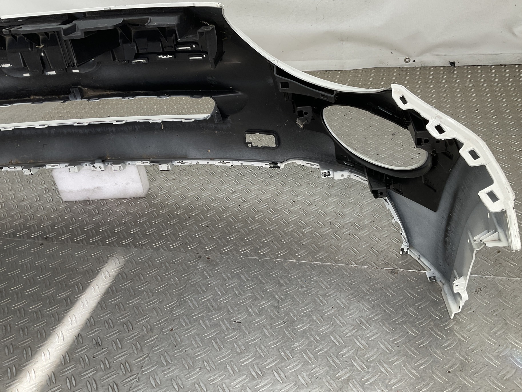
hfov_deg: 56.8
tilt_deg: -31.6
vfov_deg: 44.1
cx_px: 270
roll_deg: +7.7
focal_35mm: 32
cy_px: 181
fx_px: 483
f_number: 1.8
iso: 16
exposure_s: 1/120
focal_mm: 3
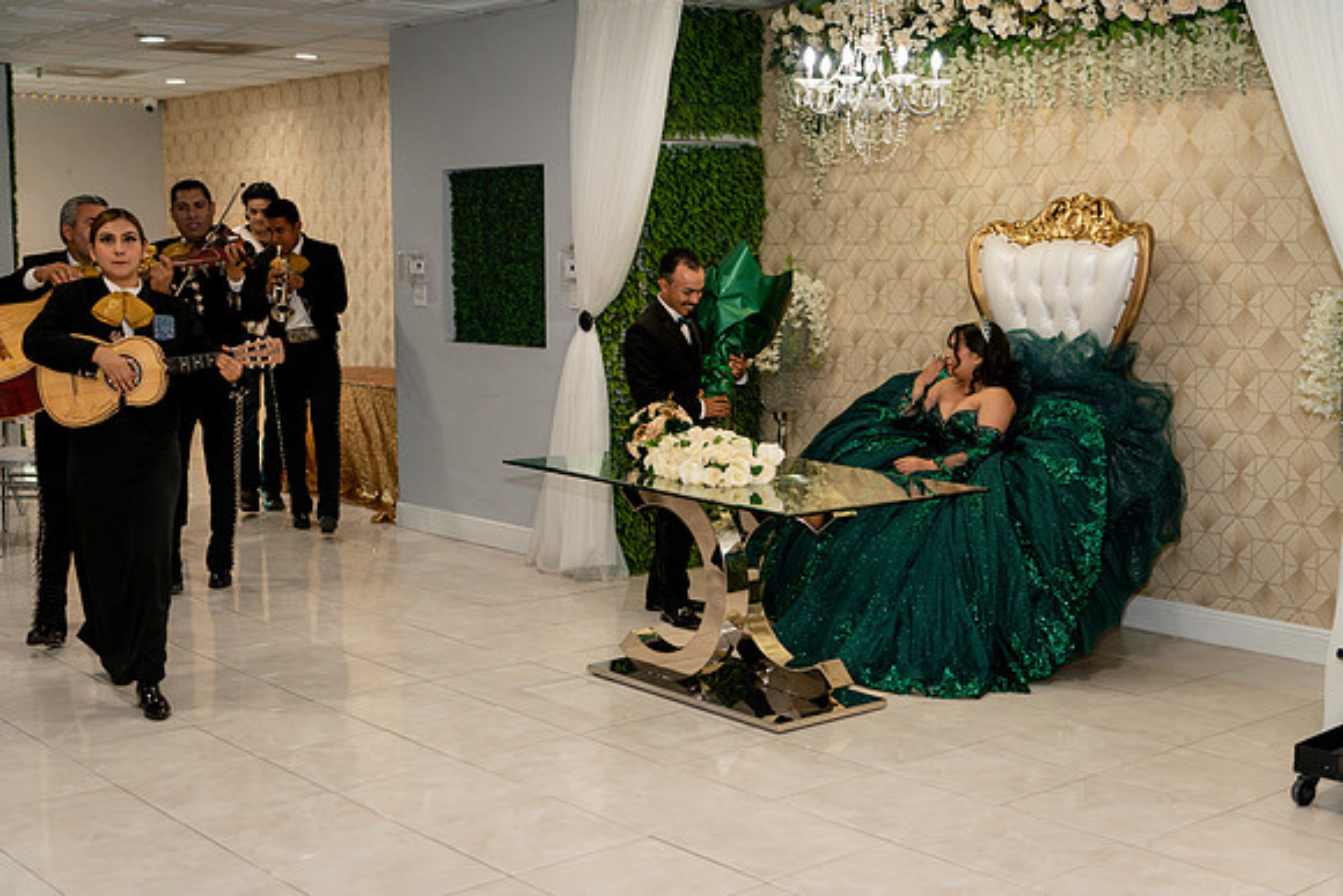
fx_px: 1681
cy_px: 448
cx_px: 672
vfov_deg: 29.8
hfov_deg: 43.5
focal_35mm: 45
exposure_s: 1/250
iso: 1000
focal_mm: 44
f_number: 2.2
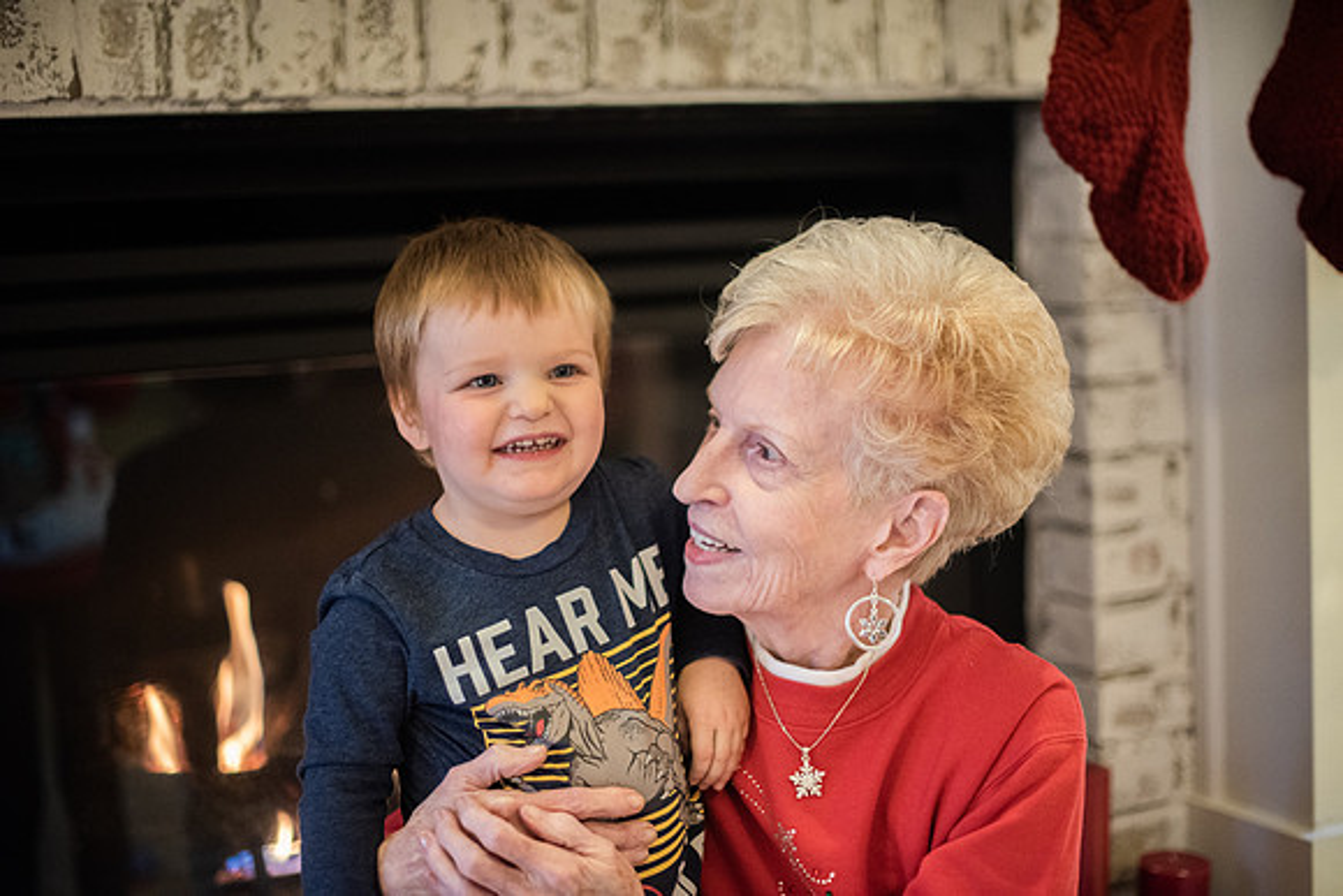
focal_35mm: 50
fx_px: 1866
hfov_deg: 39.6
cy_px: 448
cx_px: 672
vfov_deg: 27.0
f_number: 1.4
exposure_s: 1/200
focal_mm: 50
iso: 2000
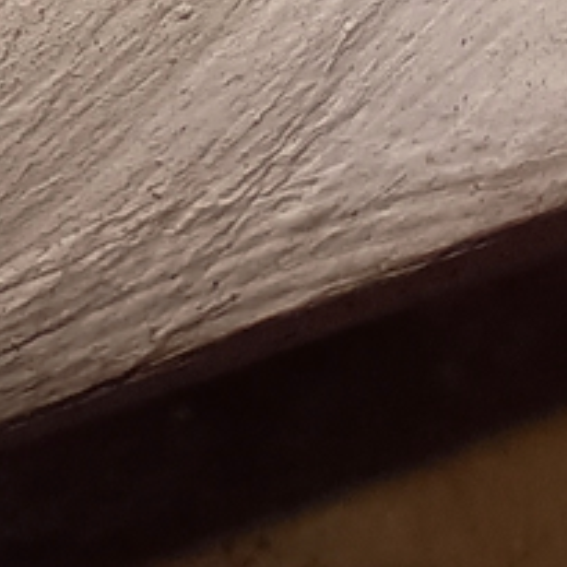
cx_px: 83
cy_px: -304
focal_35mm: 69
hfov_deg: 24.4
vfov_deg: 20.9
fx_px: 1279
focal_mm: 1.98
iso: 50
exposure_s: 1/389
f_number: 2.4
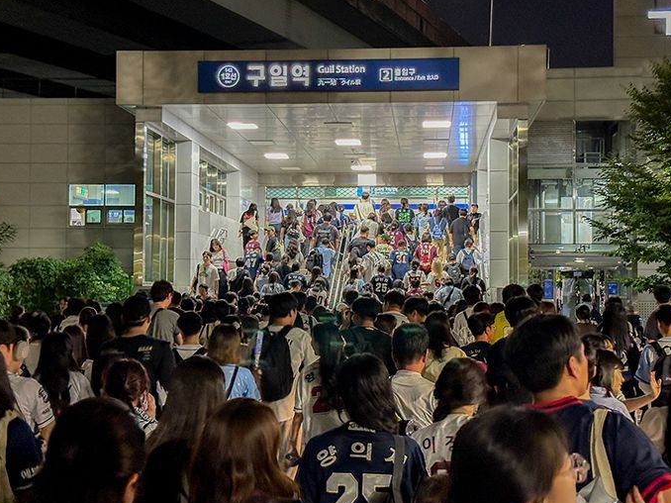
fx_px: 988
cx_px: 343
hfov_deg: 37.5
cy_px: 246
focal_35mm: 51
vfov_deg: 28.5
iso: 500
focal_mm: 6.86
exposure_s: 1/40
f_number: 1.8
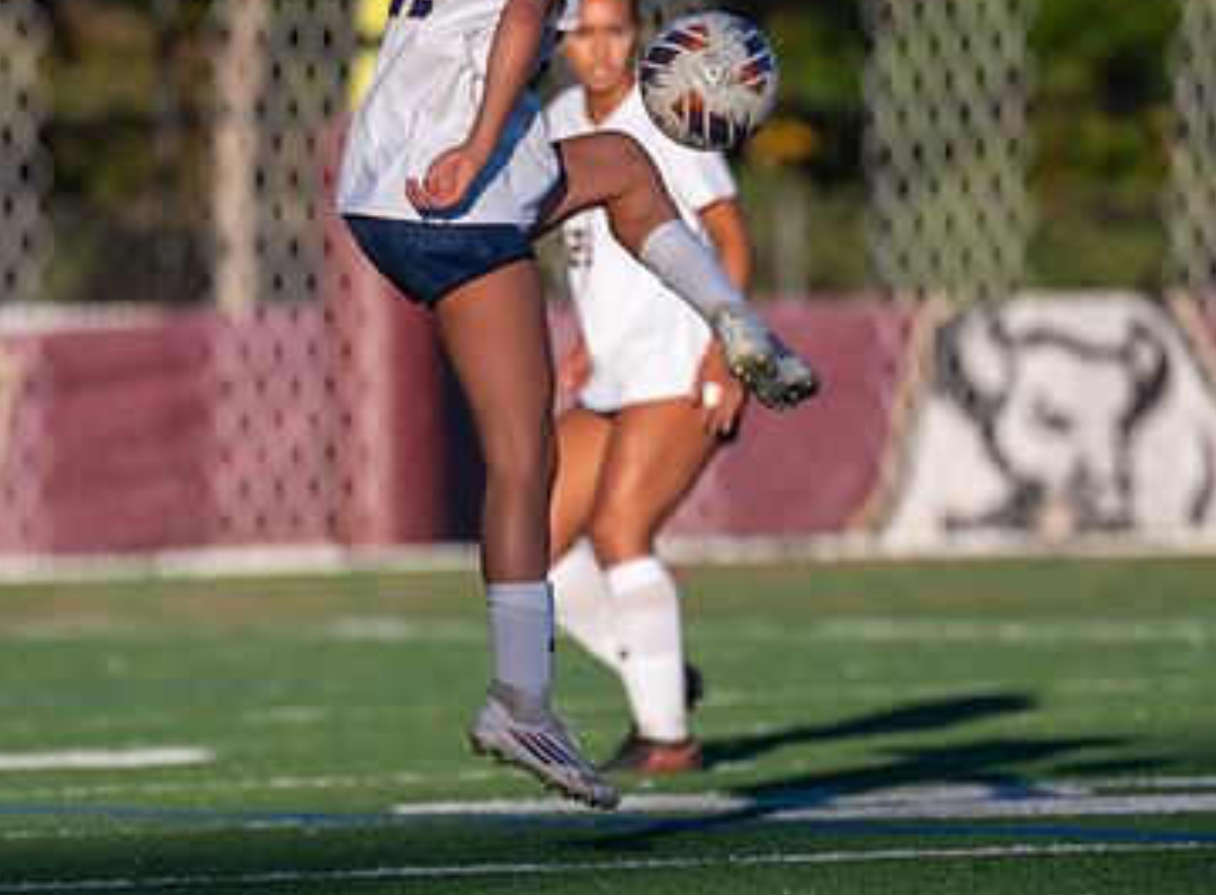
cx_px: 233
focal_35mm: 760
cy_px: 485
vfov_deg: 1.9
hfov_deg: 2.6
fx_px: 26521
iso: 180
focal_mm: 200
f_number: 2.8
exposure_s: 1/3200
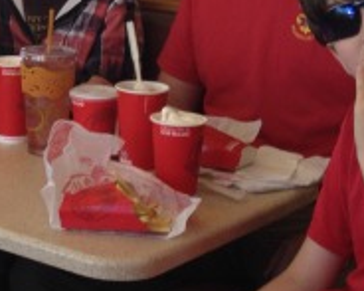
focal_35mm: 119
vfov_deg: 12.8
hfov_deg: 15.4
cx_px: -101
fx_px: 1281
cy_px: 32
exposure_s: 1/60
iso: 64
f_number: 2.4
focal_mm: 4.28
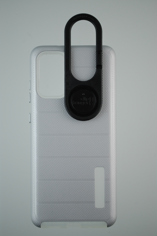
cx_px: 78
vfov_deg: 27.0
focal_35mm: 75
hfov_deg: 18.1
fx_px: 491
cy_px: 118
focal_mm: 50
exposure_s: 1/40
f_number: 5.6
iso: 400
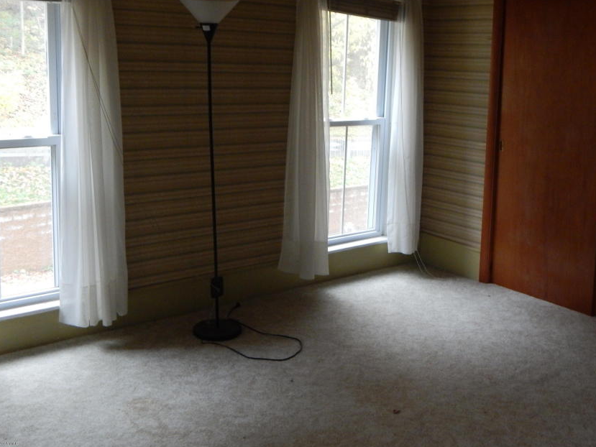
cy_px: 185
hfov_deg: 44.5
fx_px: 723
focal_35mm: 42
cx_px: 364
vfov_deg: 34.3
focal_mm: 6.1
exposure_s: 1/20
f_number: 3.3
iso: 400
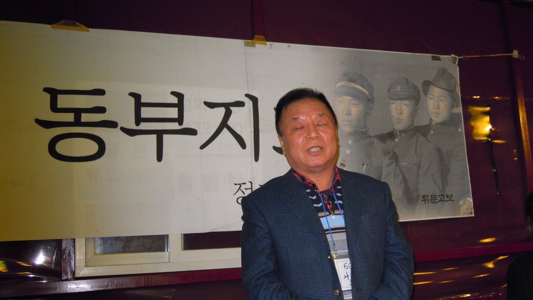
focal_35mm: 35
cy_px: 181
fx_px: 495
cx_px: 267
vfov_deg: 33.6
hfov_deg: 56.6
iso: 200
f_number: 2.8
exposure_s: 1/25
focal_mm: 5.7
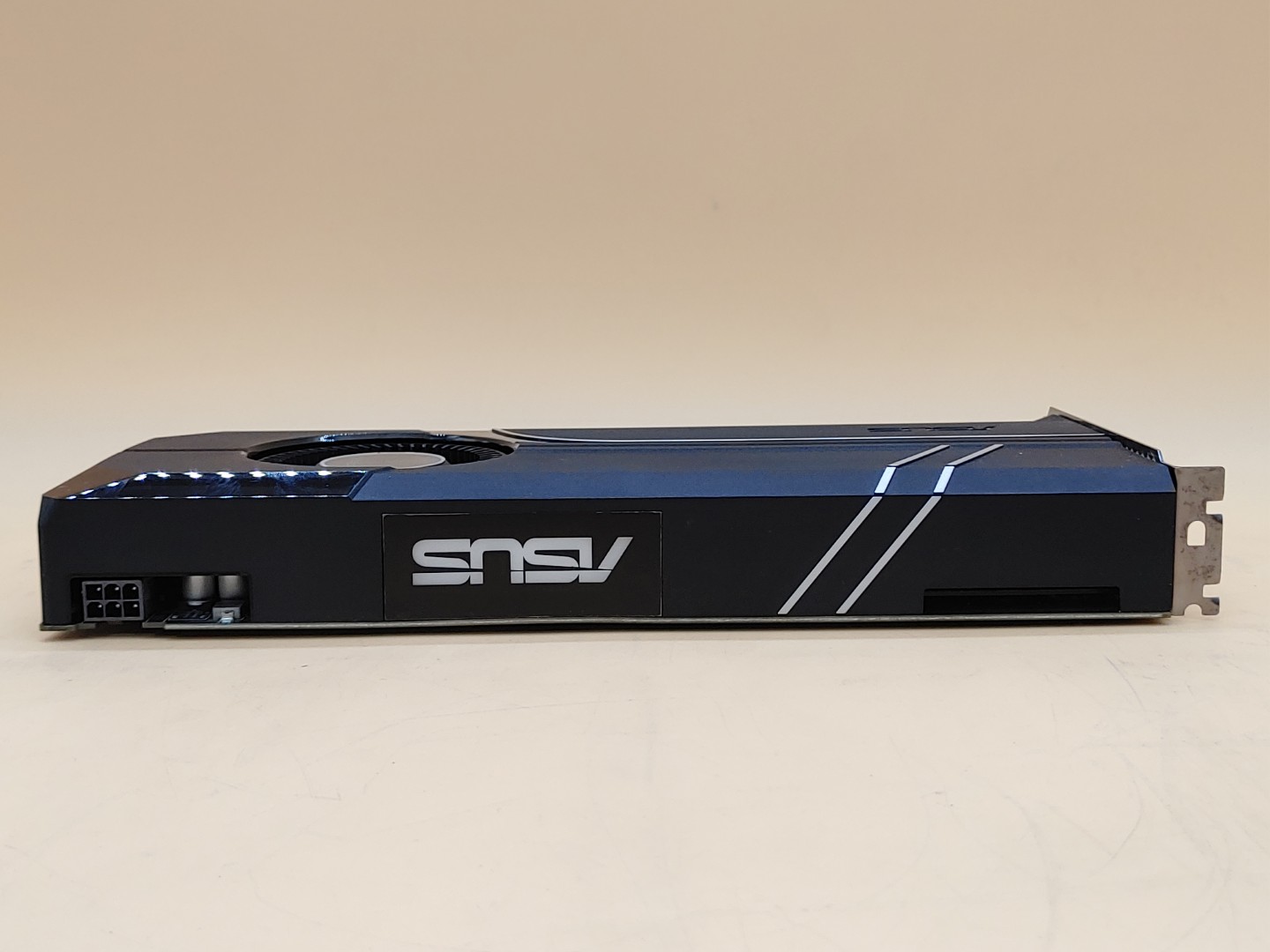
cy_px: 476
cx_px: 635
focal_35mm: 44
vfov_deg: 32.9
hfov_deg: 42.9
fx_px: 1614
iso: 50
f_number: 1.8
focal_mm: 4.36
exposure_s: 1/96
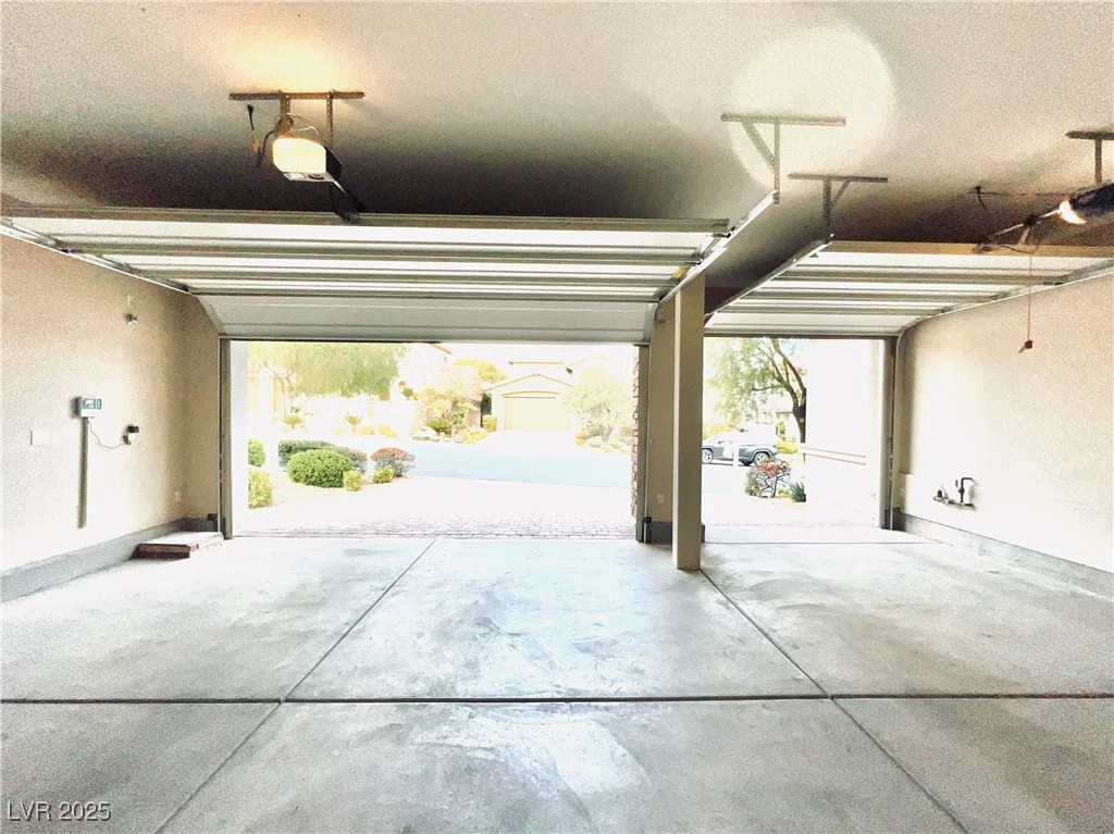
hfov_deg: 106.2
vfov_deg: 89.9
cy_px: 417
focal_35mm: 13
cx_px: 557
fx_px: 418
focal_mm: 1.57
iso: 25
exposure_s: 1/582
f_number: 1.8
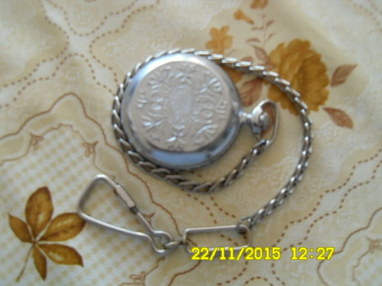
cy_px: 143
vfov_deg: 41.8
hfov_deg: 54.0
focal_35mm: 34
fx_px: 375
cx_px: 191
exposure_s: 1/45
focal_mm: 6
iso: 200
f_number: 2.8
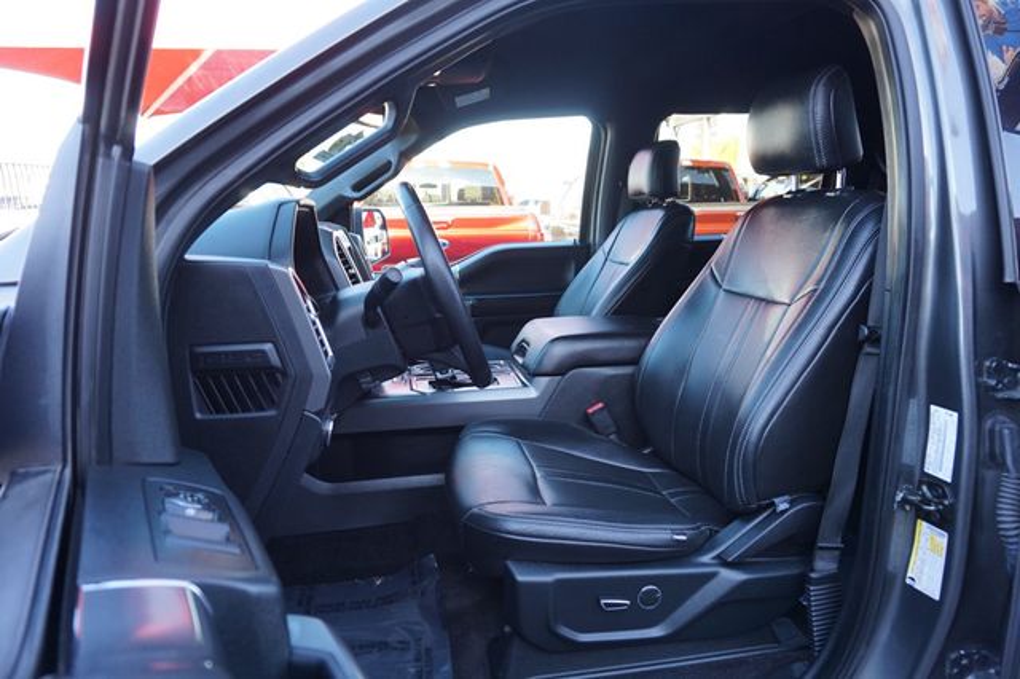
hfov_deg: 73.8
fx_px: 680
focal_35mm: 24
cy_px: 340
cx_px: 510
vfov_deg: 53.1
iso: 200
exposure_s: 1/60
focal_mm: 16
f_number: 4
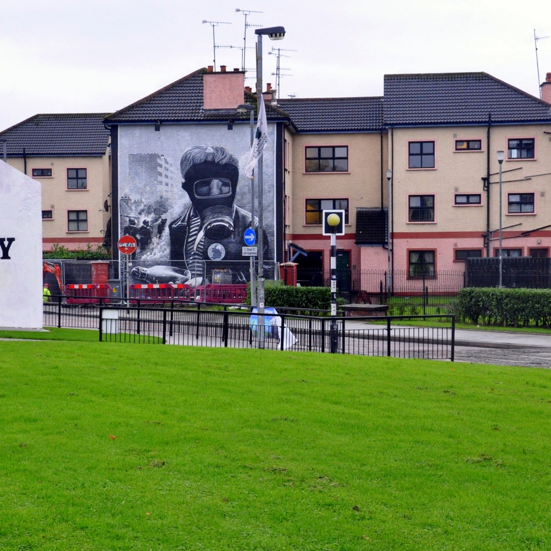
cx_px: 170
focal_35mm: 77
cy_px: 276
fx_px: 1387
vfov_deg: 22.5
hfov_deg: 22.4
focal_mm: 40
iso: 1000
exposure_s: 1/80
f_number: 9
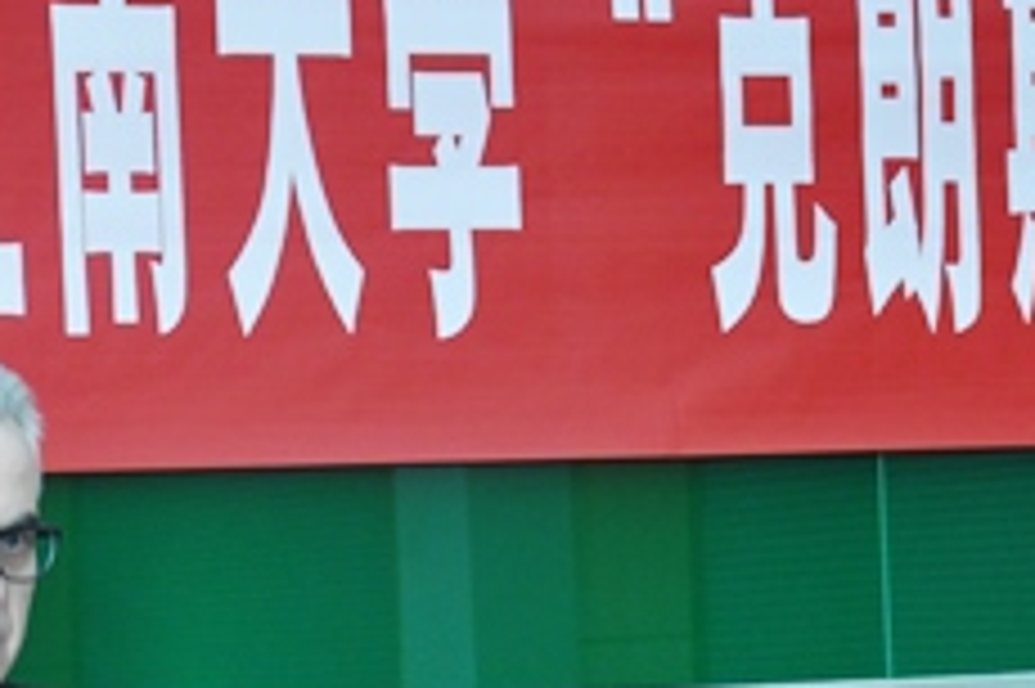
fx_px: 5631
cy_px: 614
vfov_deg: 7.0
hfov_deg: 10.5
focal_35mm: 196
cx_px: 306
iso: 800
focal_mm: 50
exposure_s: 1/10
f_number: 5
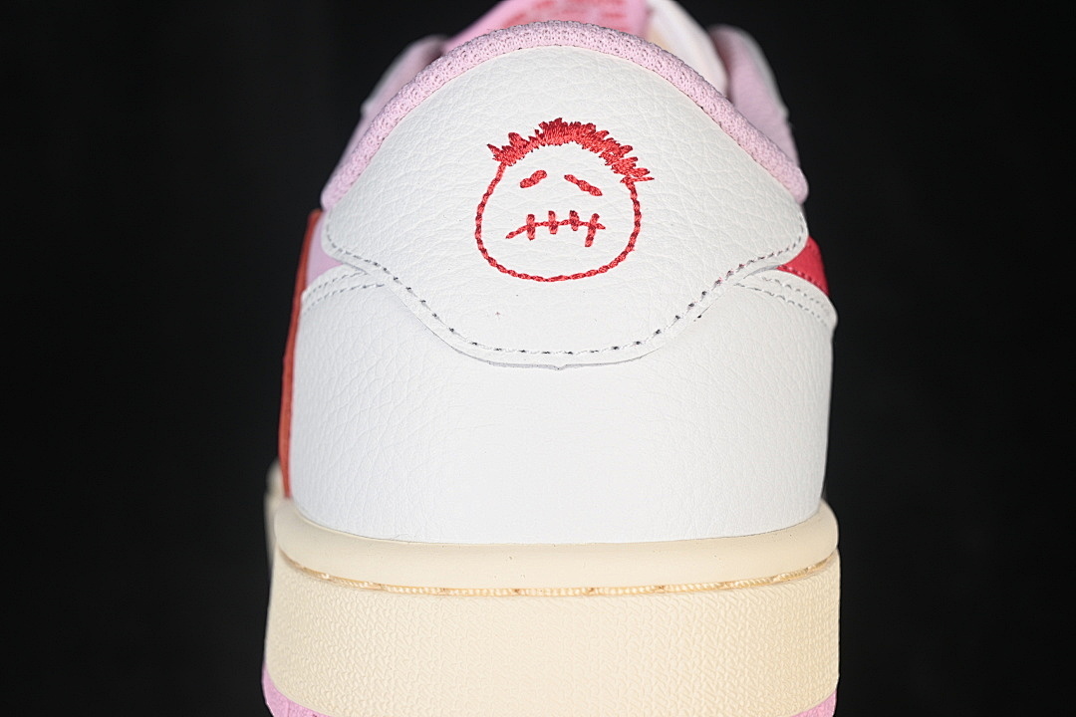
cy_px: 358
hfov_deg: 27.0
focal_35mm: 75
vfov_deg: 18.2
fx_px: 2241
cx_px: 538
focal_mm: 50
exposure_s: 1/80
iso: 160
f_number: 7.1
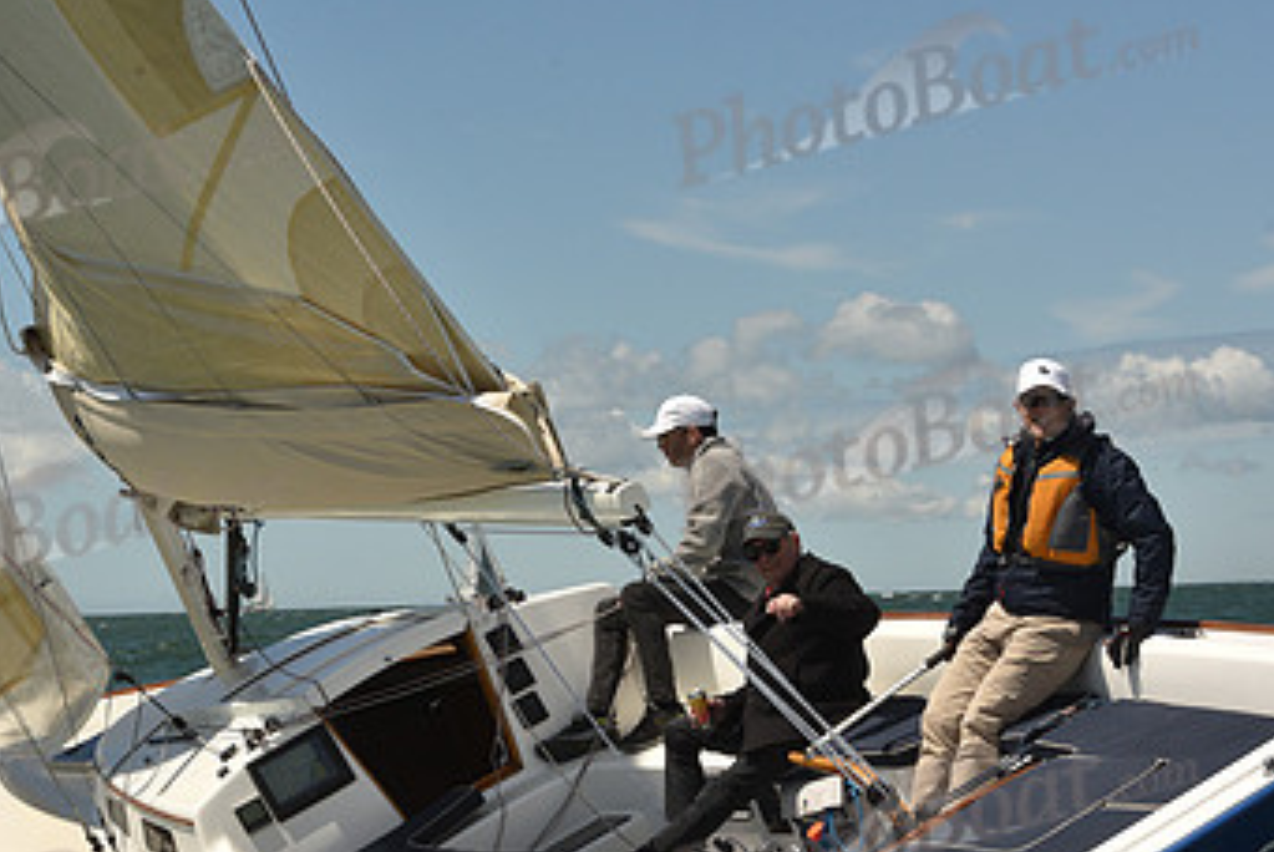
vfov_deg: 11.5
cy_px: 682
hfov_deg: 17.2
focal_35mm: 119
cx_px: 482
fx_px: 4215
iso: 320
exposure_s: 1/800
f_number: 13
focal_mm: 70
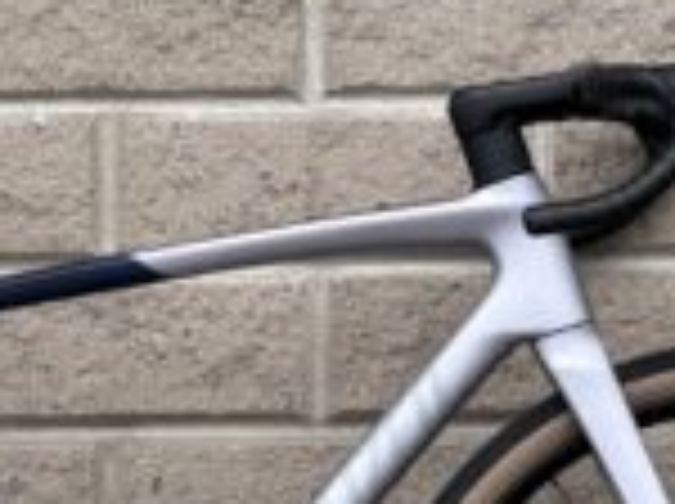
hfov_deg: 4.9
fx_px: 7807
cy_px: 162
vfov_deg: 3.7
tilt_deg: +0.5
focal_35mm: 401
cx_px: 112
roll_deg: +0.3
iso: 50
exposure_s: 1/468
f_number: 2.8
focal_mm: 16.89
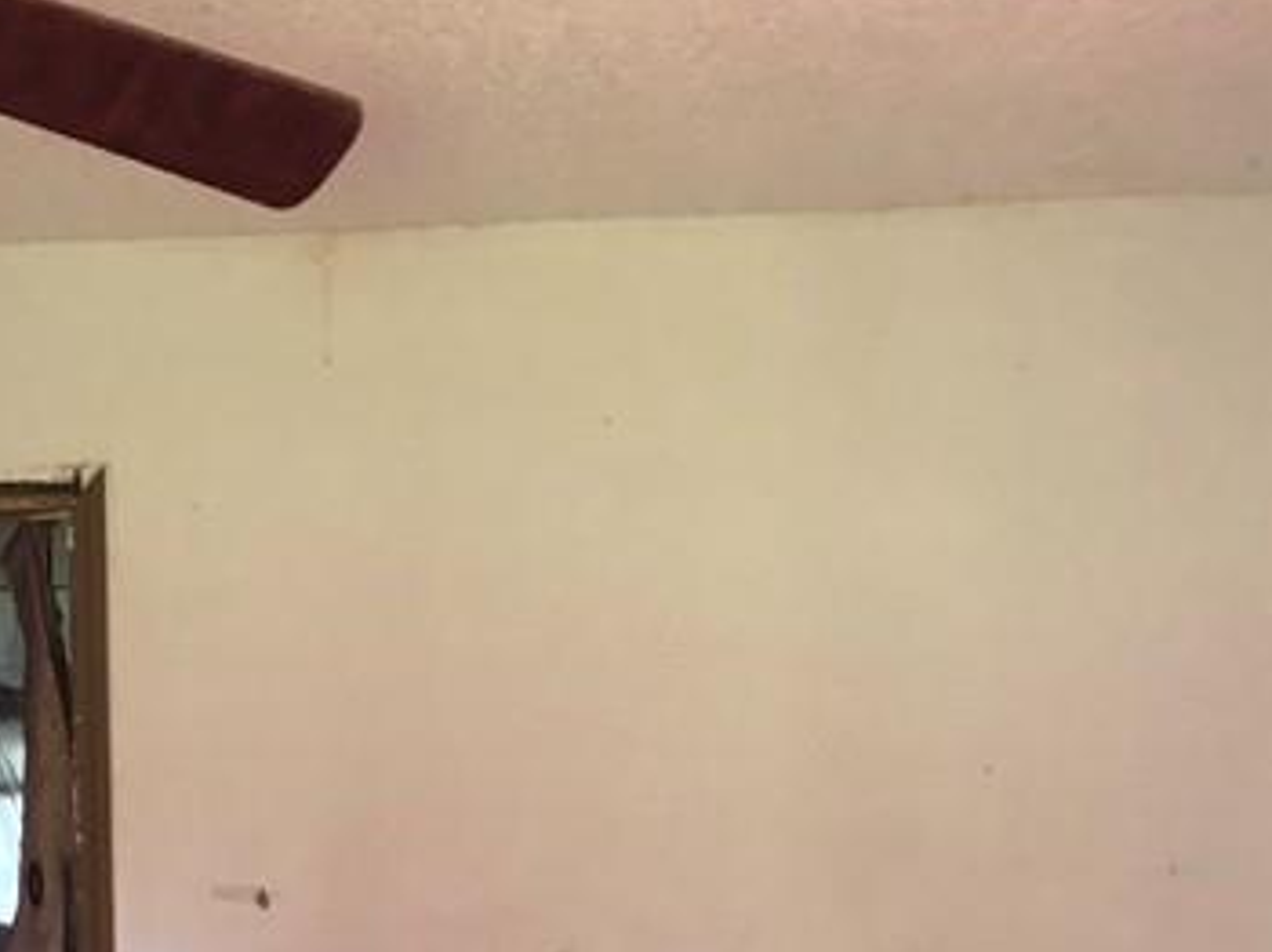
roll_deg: +1.1
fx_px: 3011
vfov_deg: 17.8
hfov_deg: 23.5
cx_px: 251
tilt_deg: +1.8
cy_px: 788
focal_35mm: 82
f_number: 1.8
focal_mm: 3.99
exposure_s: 1/15
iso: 64
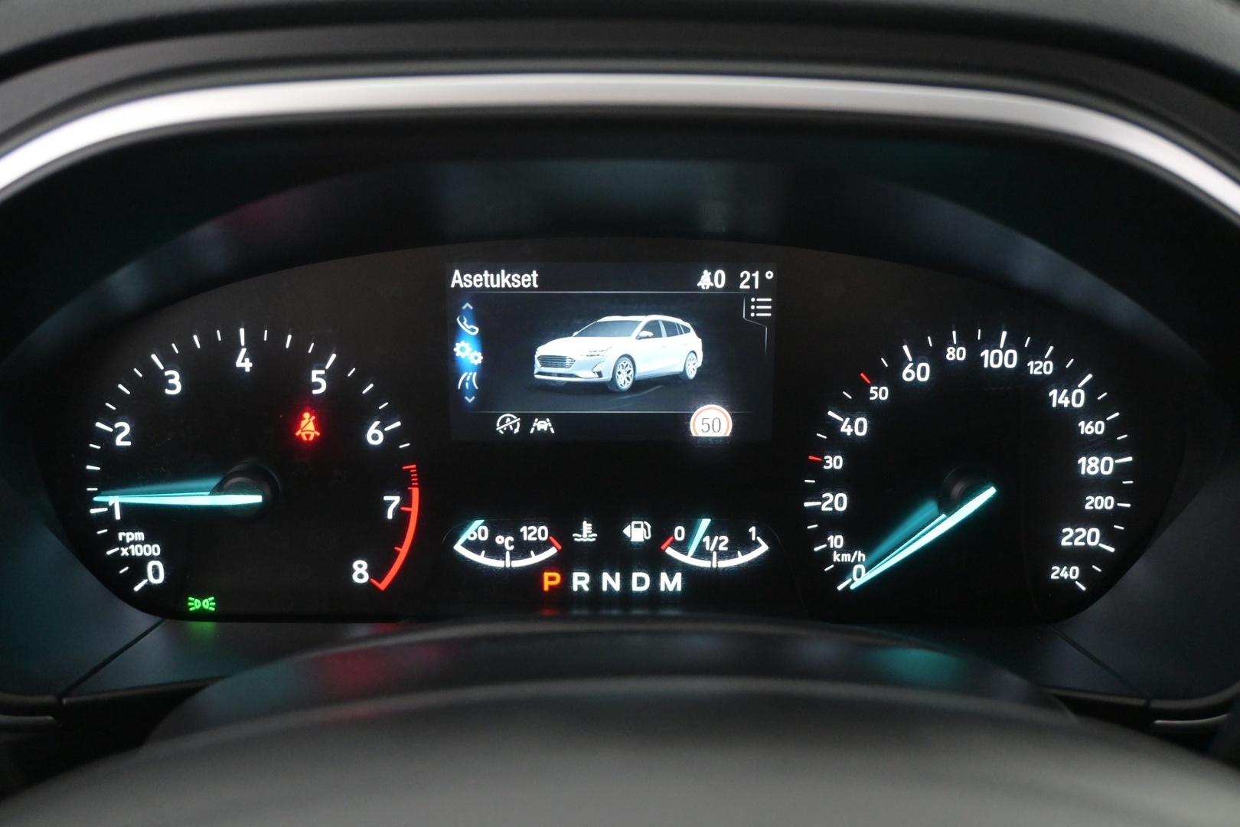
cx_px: 620
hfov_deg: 52.2
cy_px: 414
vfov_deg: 36.2
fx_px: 1266
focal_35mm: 37
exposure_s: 1/40
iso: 4000
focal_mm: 24.5
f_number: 4.2
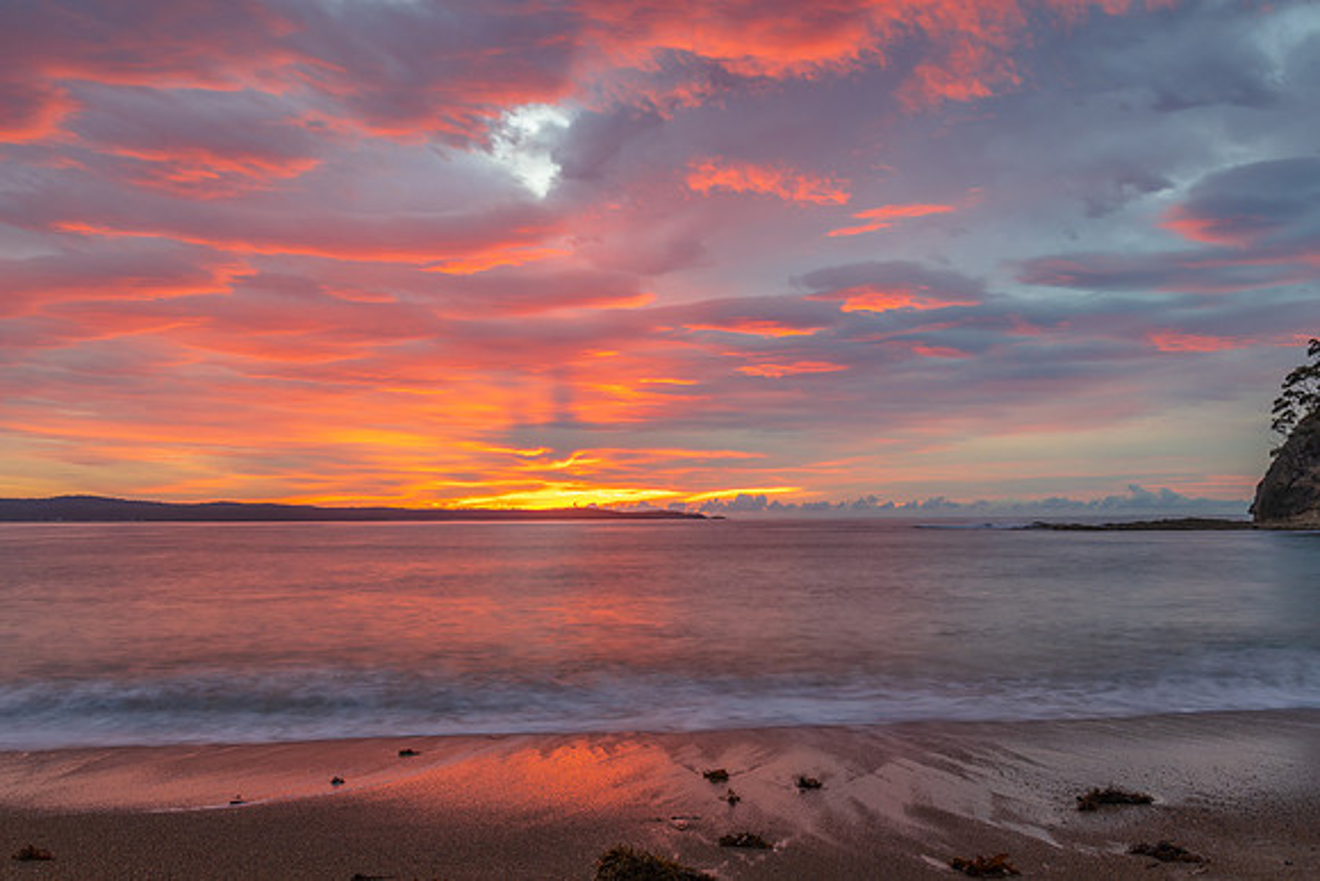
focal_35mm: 33
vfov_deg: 39.9
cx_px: 660
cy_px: 440
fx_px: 1212
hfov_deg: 57.1
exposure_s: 3
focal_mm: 32
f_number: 9
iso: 100
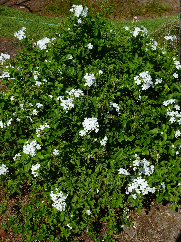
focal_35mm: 45
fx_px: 314
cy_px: 121
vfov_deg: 42.1
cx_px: 90
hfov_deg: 32.2
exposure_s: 1/1600
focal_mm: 8
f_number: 4
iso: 100
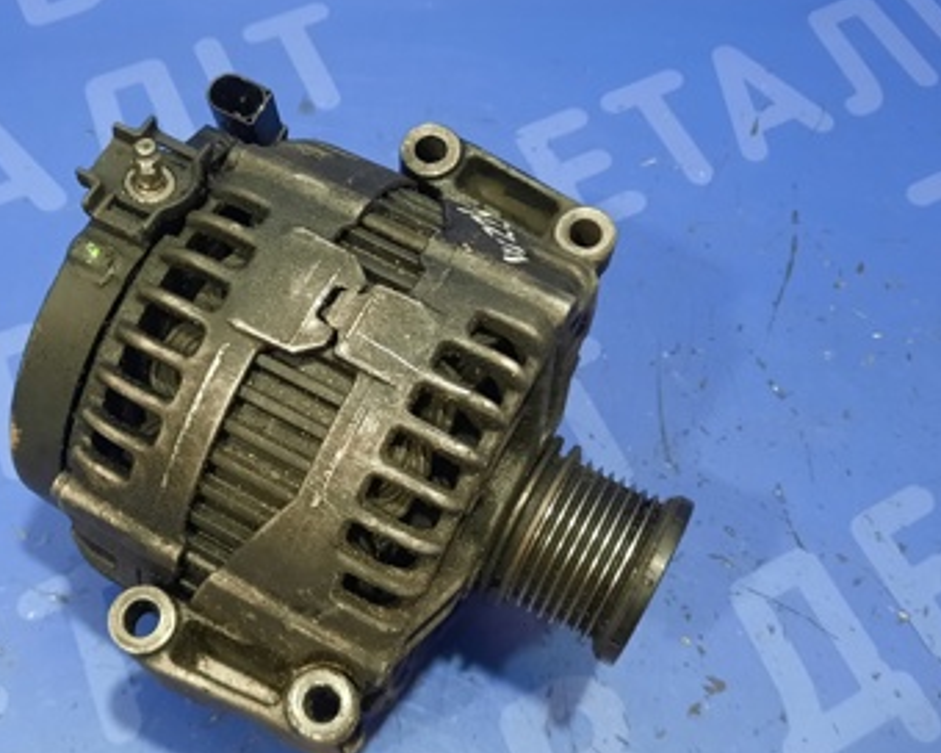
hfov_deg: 39.8
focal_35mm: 46
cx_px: 299
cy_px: 388
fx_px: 1281
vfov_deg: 32.7
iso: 400
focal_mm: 4.6
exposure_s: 1/33
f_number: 2
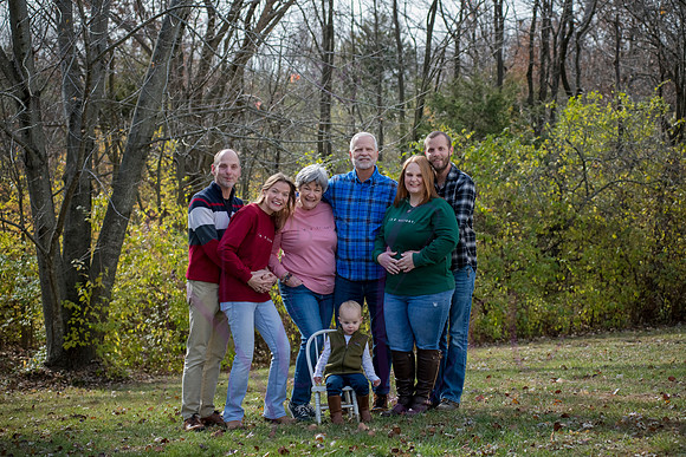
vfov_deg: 17.1
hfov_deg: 25.4
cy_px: 228
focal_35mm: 80
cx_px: 343
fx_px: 1525
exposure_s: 1/800
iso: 400
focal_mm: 80
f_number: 5
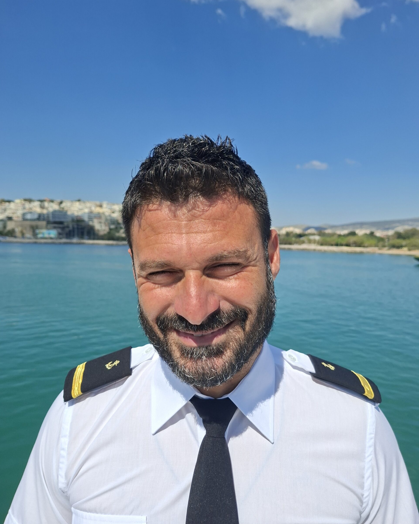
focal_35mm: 24
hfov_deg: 58.8
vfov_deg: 70.3
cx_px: 209
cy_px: 265
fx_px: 372
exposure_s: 1/3534
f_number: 1.8
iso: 50
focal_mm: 5.54
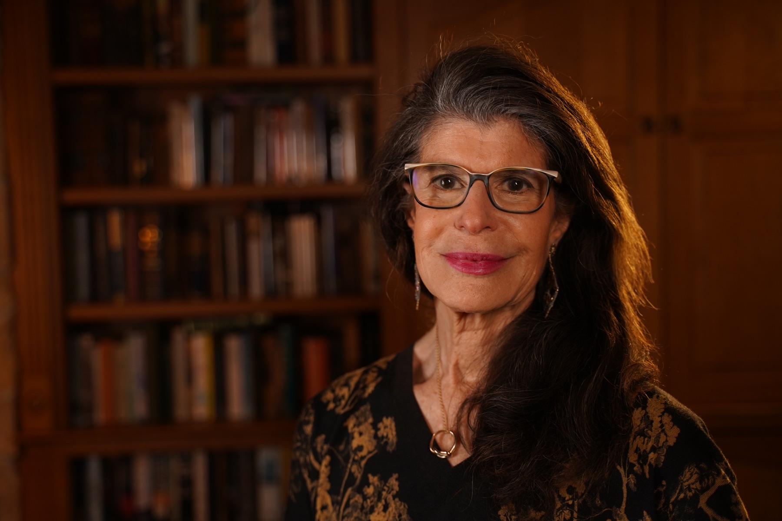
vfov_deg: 28.1
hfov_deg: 41.1
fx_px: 1043
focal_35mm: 48
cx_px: 391
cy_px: 260
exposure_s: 1/80
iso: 640
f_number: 2.8
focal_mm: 48
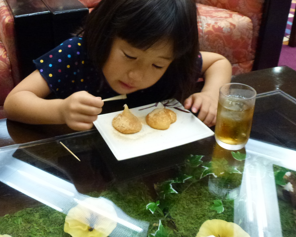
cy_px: 87
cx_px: 95
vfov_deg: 37.1
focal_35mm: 40
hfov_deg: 45.0
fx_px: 350
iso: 800
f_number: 3.5
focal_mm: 5.4
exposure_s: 1/30
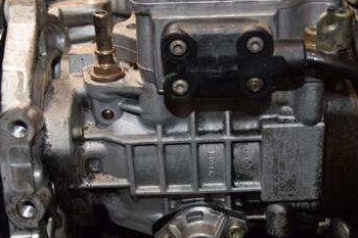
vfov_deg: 18.9
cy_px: 130
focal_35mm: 72
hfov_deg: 28.1
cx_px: 196
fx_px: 716
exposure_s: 1/60
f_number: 5
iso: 800
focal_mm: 28
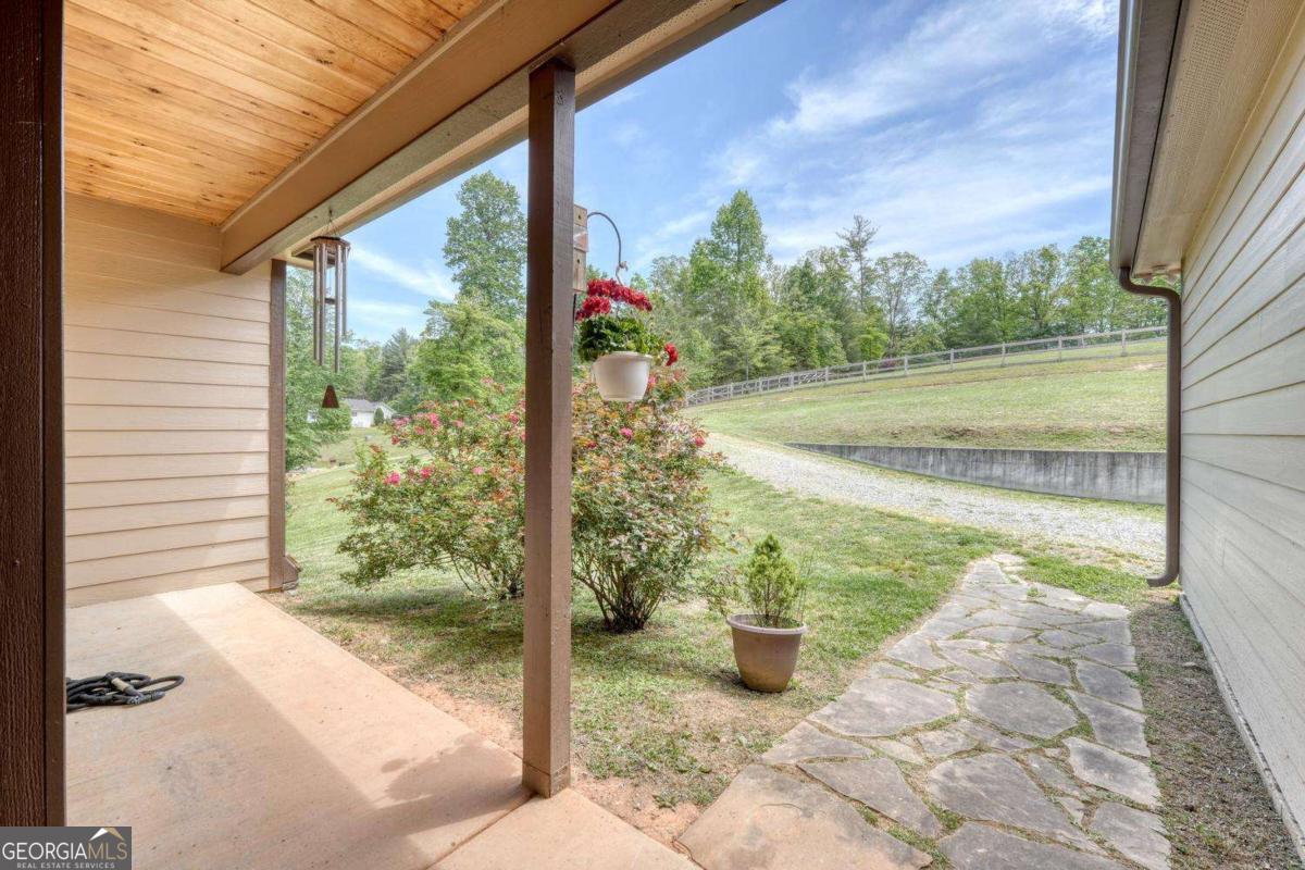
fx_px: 544
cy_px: 435
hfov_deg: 100.4
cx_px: 652
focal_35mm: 15
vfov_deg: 77.3
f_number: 9
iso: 125
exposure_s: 1/25
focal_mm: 10
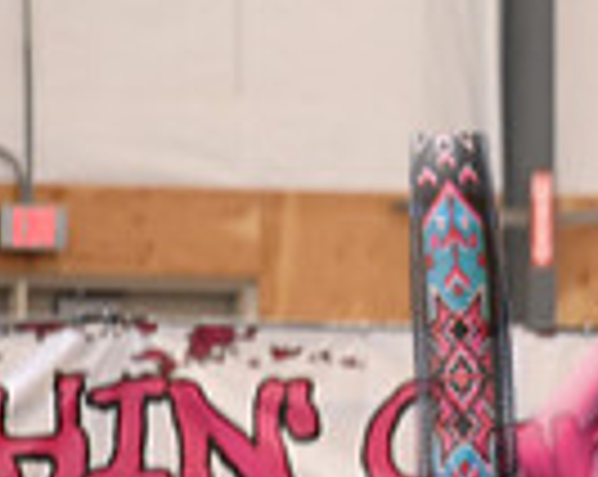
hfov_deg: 2.4
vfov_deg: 1.9
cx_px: 1245
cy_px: 452
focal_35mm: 818
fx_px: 14456
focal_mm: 200
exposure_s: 1/250
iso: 1600
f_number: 3.2
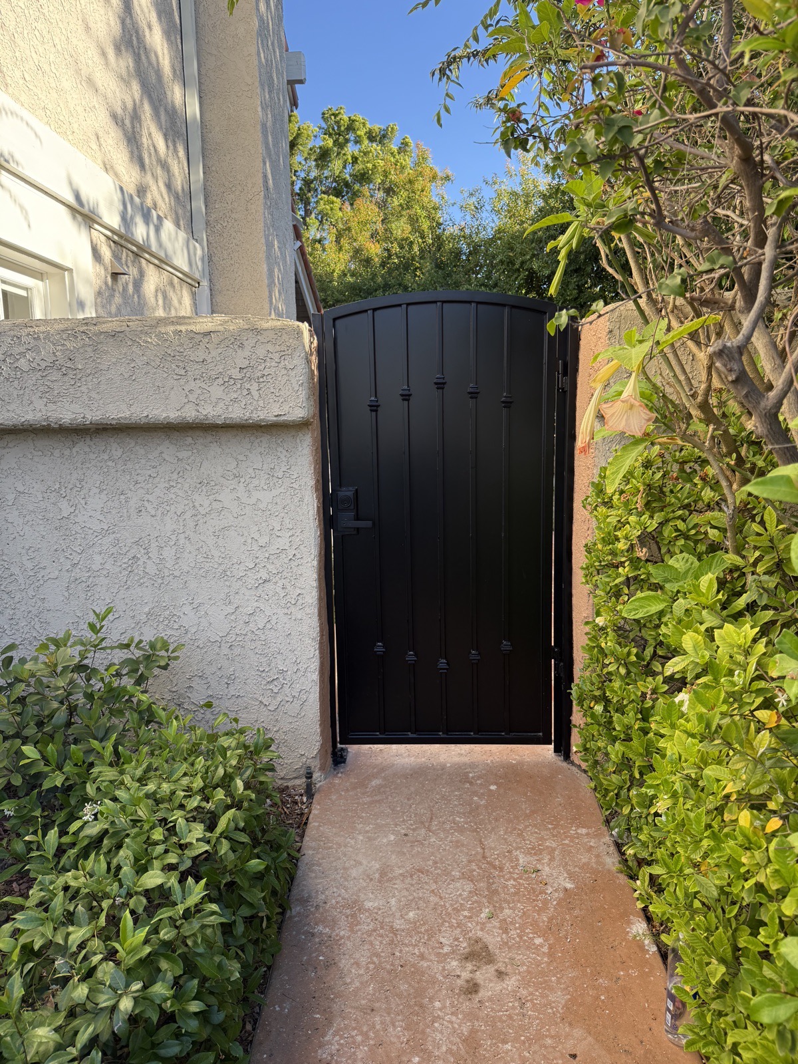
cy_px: 532
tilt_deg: -9.0
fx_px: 738
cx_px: 399
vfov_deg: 71.6
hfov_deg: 56.8
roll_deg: +1.1
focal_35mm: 24
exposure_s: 1/617
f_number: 1.78
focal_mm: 6.76
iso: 100
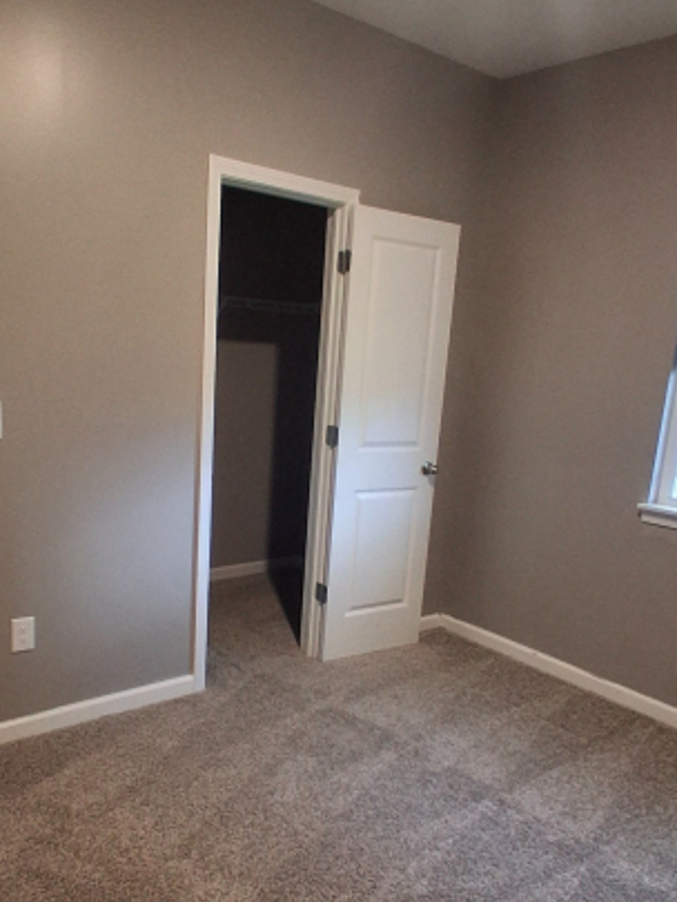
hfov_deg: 49.7
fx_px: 730
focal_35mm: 28
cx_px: 298
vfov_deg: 63.0
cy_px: 527
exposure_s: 1/30
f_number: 2.2
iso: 400
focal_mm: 1.4
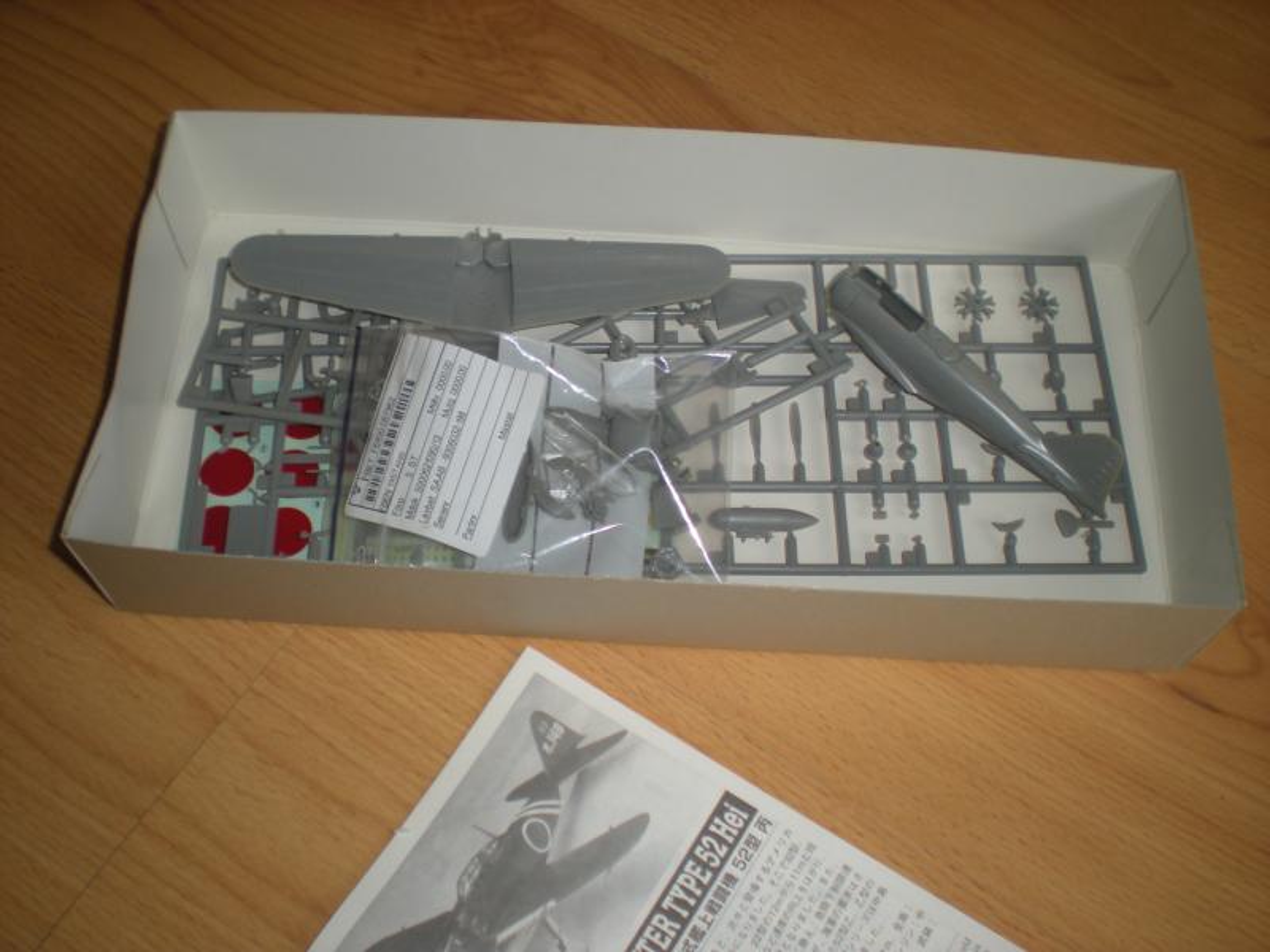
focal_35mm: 38
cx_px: 635
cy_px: 476
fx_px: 1394
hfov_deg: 49.0
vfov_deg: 37.7
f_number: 3.1
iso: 64
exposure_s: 1/31.3
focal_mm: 6.3
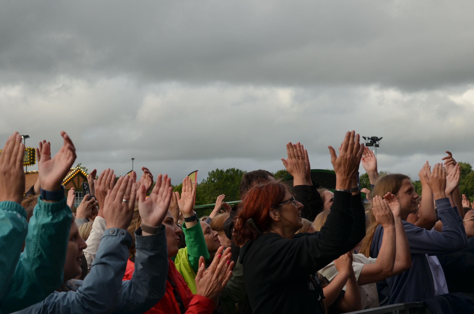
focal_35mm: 76
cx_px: 187
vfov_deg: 17.9
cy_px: 143
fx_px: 995
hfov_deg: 26.7
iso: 180
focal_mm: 35
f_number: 6.3
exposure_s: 1/640
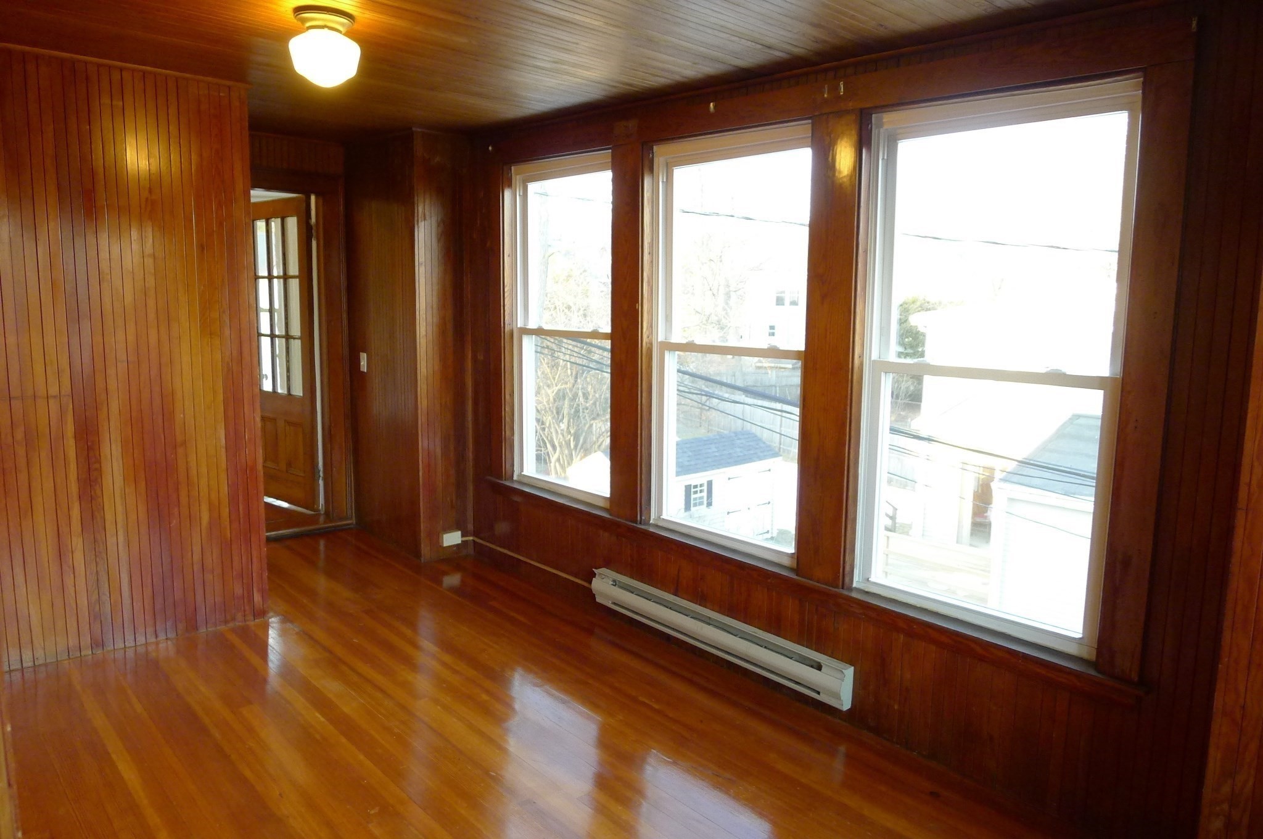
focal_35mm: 24
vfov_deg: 53.0
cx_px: 632
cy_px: 420
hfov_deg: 73.8
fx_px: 841
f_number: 2
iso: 400
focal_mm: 5.1
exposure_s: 1/50
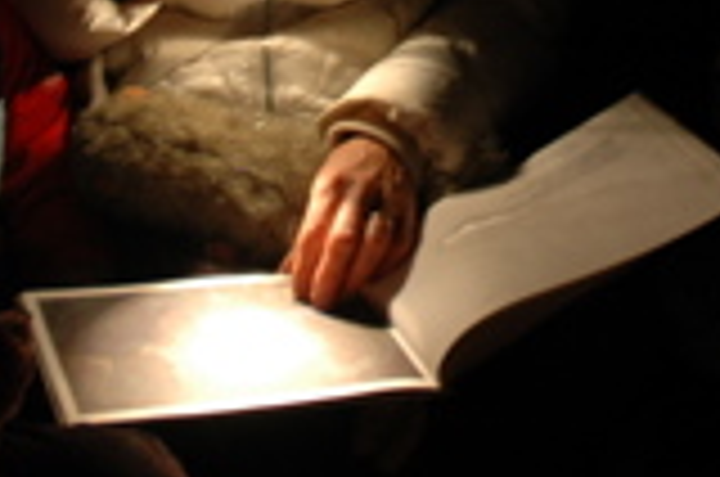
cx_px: 446
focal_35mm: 101
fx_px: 2016
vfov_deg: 13.2
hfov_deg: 20.2
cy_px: -90
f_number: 3.5
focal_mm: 18
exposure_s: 1/1.3
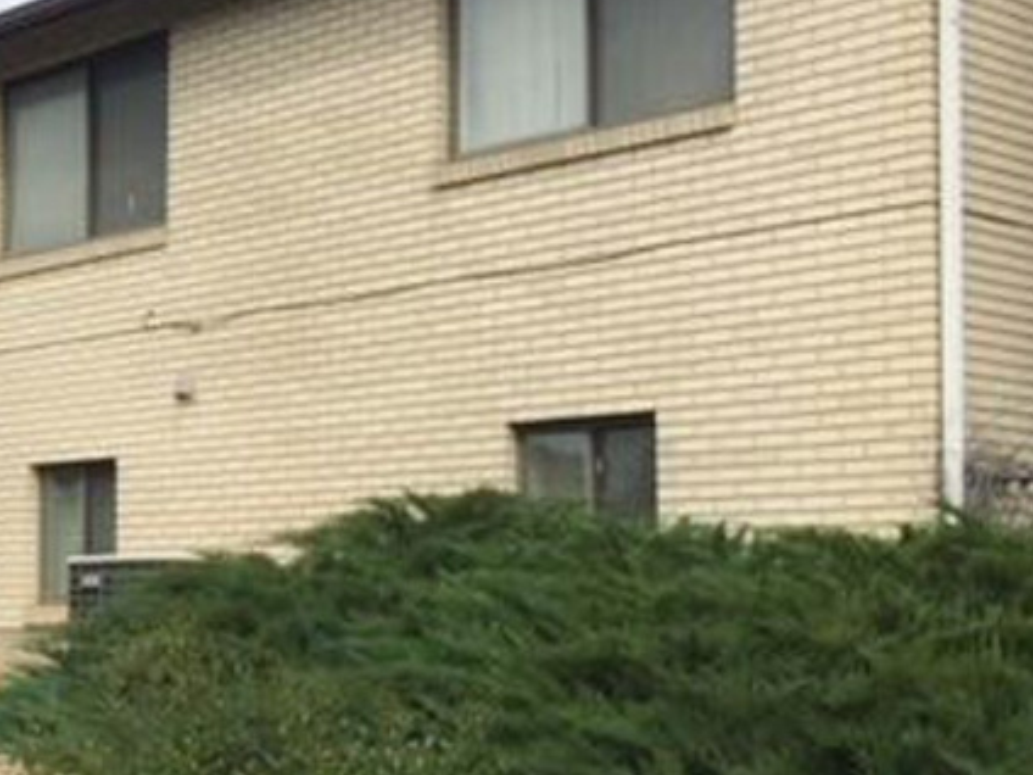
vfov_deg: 21.0
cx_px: 129
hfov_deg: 26.9
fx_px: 2089
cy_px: 497
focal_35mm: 70
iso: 32
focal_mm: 4.15
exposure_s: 1/1799
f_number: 2.2
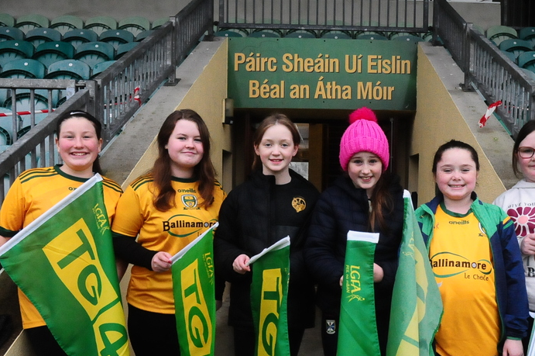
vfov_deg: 31.0
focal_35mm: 43
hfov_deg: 45.1
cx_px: 331
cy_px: 213
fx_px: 638
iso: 3200
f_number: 10
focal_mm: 22
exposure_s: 1/400
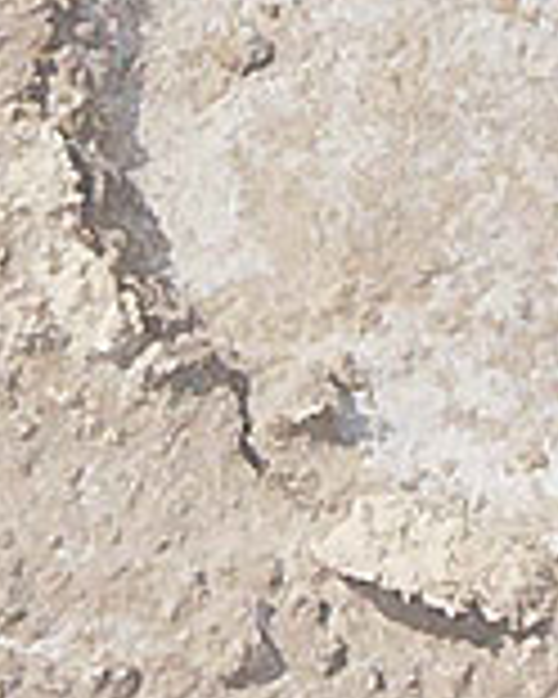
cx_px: 675
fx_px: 5140
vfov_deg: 7.7
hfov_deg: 6.2
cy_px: 36
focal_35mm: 249
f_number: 6.8
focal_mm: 14.5
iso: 800
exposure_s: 1/2000
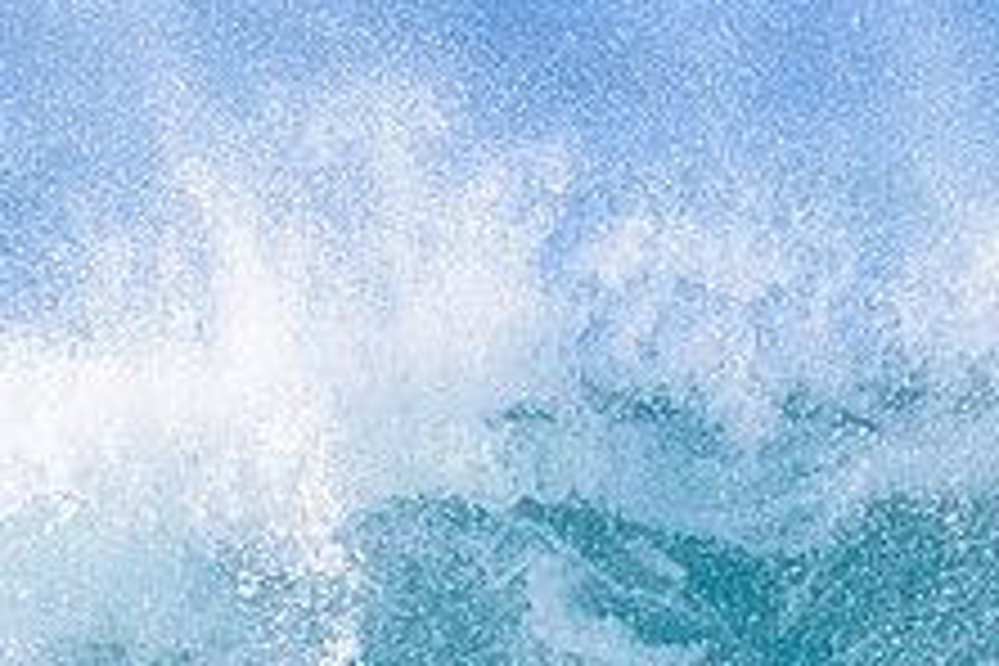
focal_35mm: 1958
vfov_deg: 0.7
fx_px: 54330
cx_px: 1296
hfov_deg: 1.1
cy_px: 785
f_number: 5.6
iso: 500
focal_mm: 500
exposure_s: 1/2000
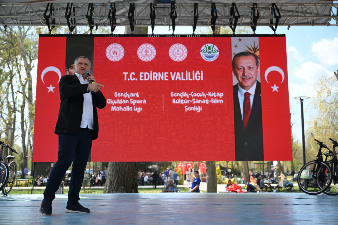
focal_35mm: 36
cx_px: 169
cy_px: 112
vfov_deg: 36.9
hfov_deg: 53.1
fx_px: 338
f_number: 2.8
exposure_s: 1/640
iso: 90
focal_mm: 36
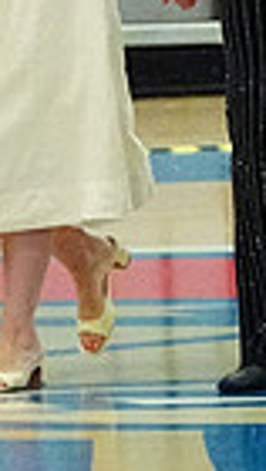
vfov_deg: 3.8
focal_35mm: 561
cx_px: 828
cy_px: -86
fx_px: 7018
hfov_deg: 2.2
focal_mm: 86
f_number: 4
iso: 25600
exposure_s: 1/1000
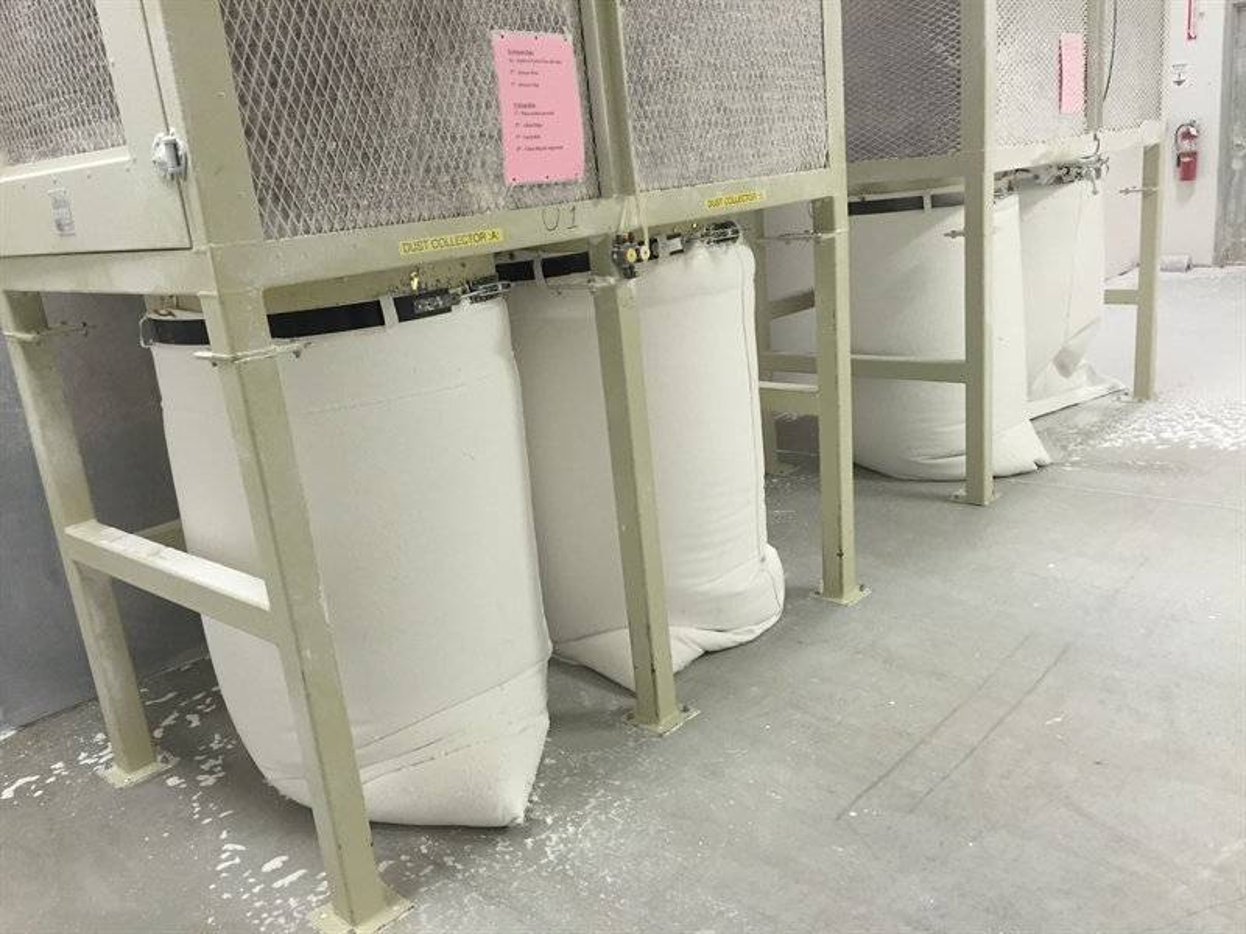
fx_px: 1044
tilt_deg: -15.9
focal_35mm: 29
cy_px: 467
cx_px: 623
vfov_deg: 48.2
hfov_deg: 61.7
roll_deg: +5.3
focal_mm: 4.15
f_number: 2.2
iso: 125
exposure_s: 1/30
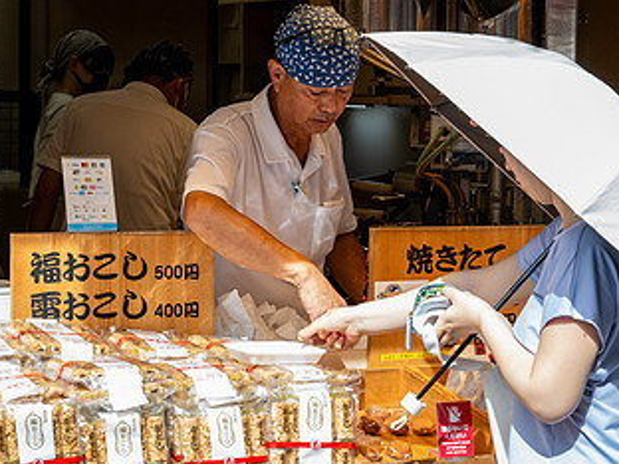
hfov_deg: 18.5
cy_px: 190
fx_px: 1895
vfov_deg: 14.0
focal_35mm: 106
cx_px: 248
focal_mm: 48
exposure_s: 1/320
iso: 720
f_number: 8
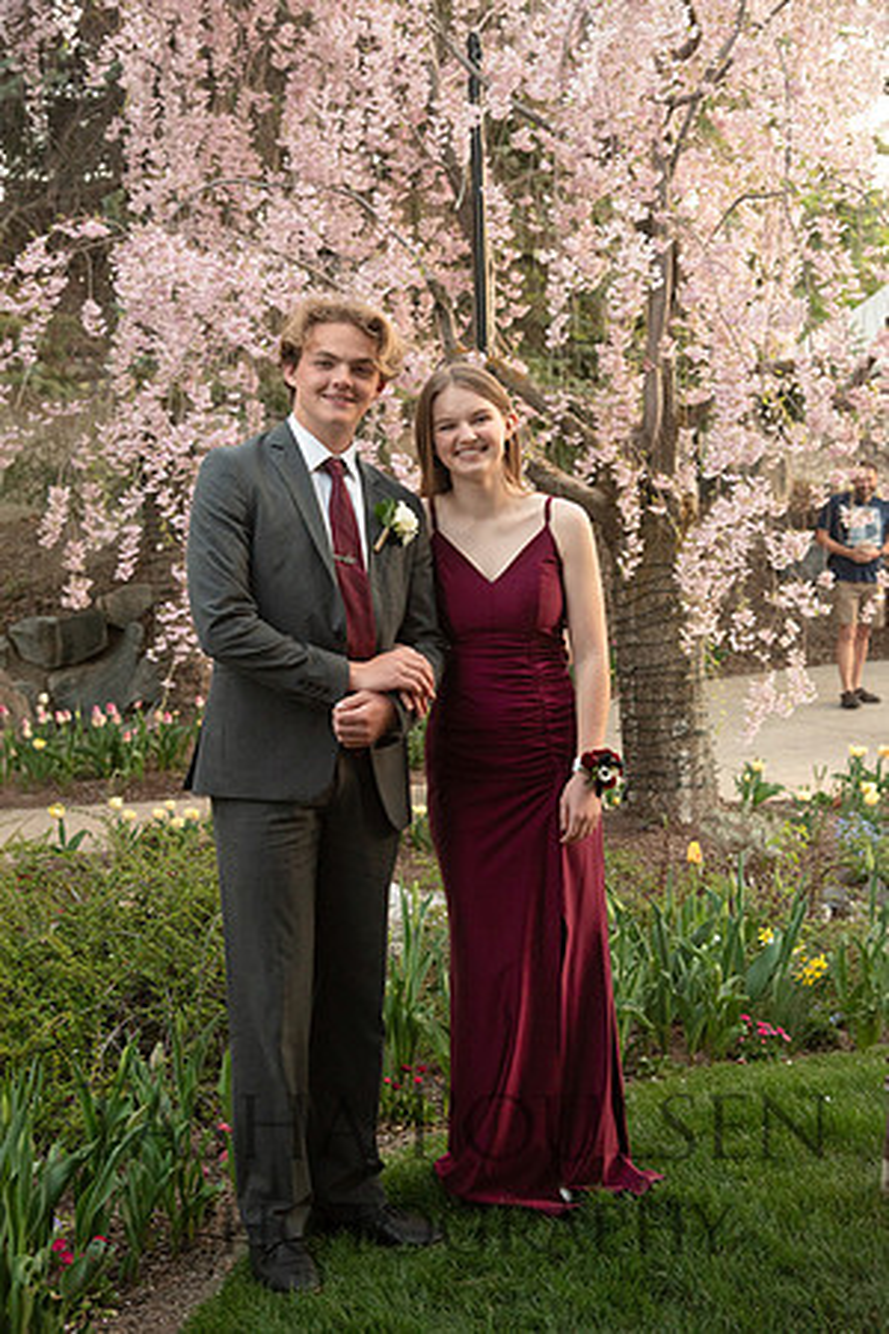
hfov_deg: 26.0
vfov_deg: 38.2
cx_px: 444
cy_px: 667
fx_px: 1926
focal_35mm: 52
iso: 800
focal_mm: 52
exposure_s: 1/125
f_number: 5.6
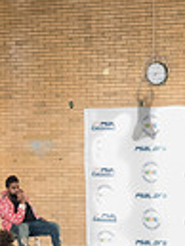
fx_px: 1202
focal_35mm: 169
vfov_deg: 11.4
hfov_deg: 8.8
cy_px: 299
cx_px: 123
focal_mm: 35
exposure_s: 1/400
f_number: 4
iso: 5000
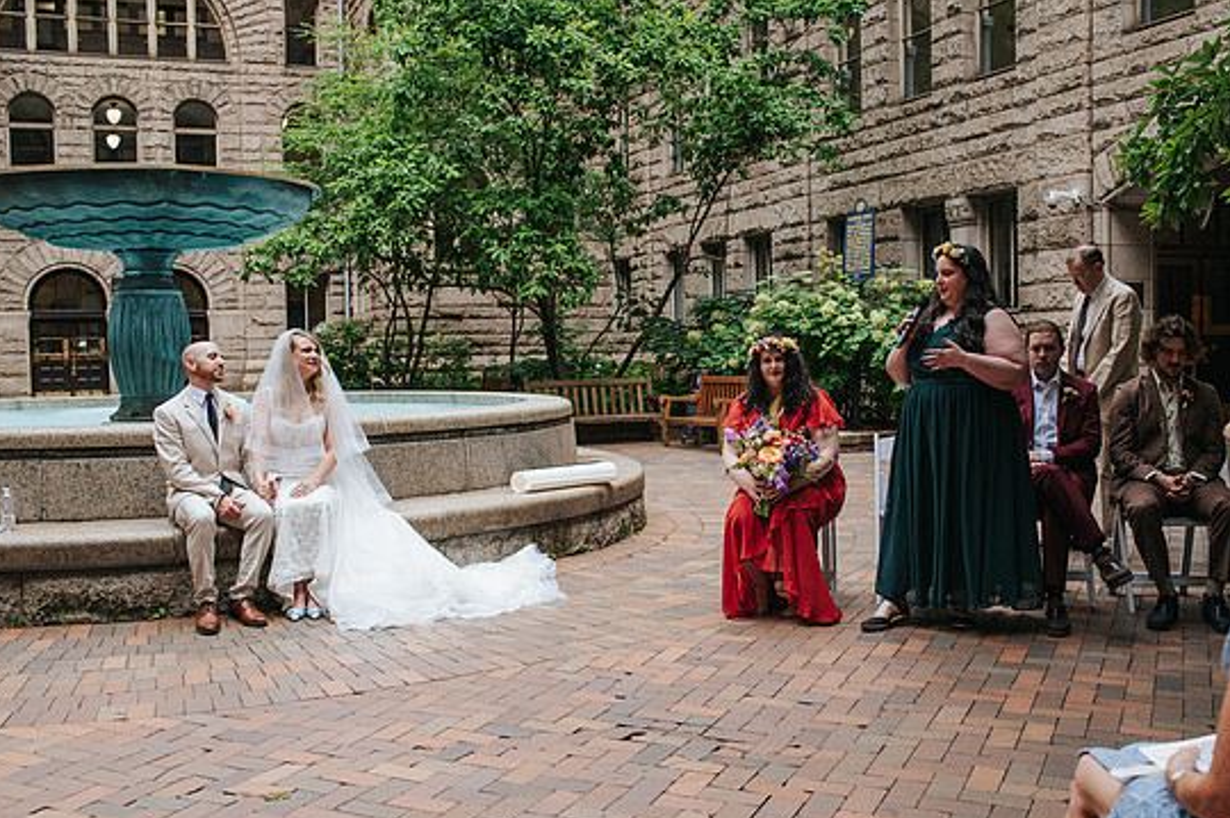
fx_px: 1331
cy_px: 428
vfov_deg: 34.1
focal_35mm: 39
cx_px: 633
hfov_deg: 49.6
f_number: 4
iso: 640
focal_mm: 35
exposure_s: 1/400
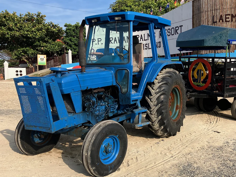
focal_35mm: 36
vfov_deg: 39.7
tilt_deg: -2.0
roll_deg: +0.3
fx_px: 245
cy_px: 90
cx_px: 150
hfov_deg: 50.7
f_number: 1.8
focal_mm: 3.99
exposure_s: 1/1185
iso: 32
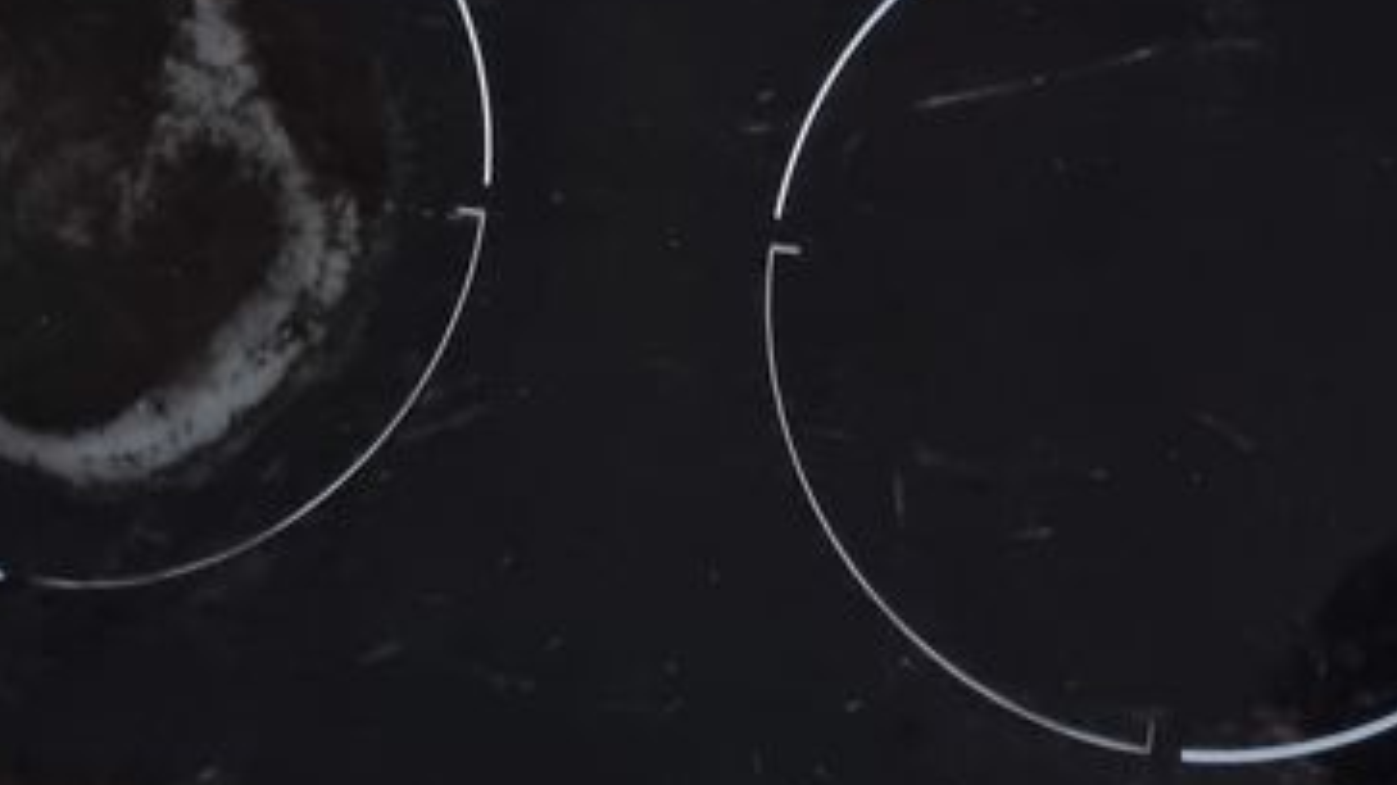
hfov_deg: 27.1
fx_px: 2889
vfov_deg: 15.1
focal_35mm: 78
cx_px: 827
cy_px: -92
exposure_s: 1/11
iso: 1250
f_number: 1.8
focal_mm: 5.4
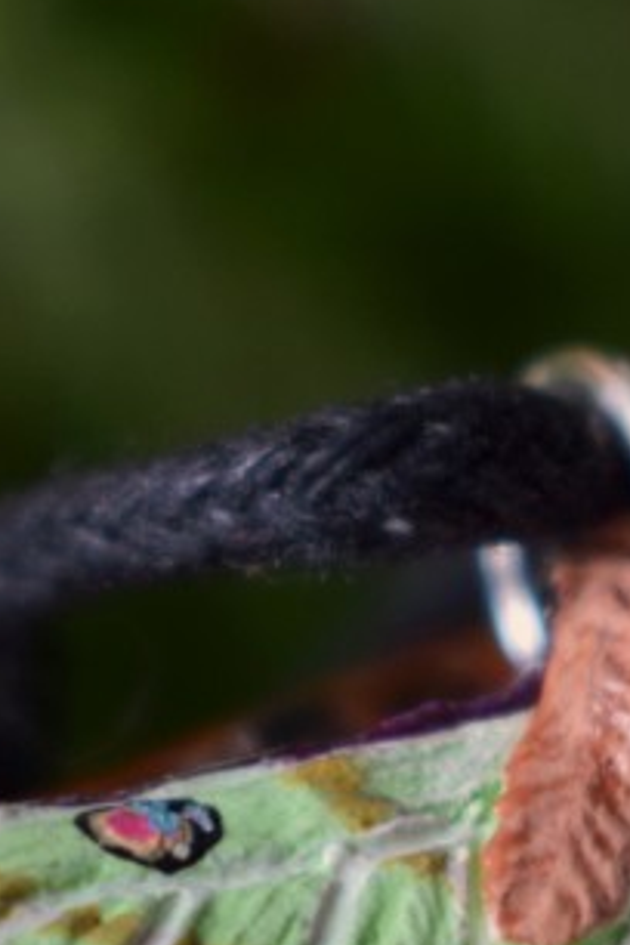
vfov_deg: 6.6
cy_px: 1087
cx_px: 395
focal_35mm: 311
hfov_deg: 4.4
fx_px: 8160
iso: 450
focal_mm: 55
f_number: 5.6
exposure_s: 1/60
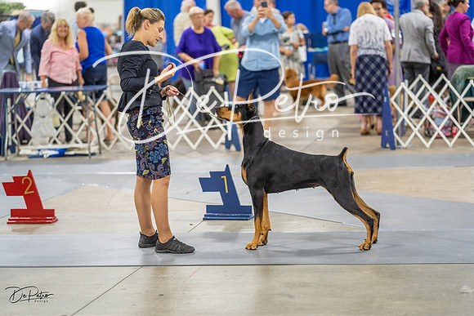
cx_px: 237
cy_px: 158
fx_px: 1356
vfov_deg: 13.3
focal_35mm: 103
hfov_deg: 19.8
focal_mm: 103
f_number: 2.8
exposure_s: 1/160
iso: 3200
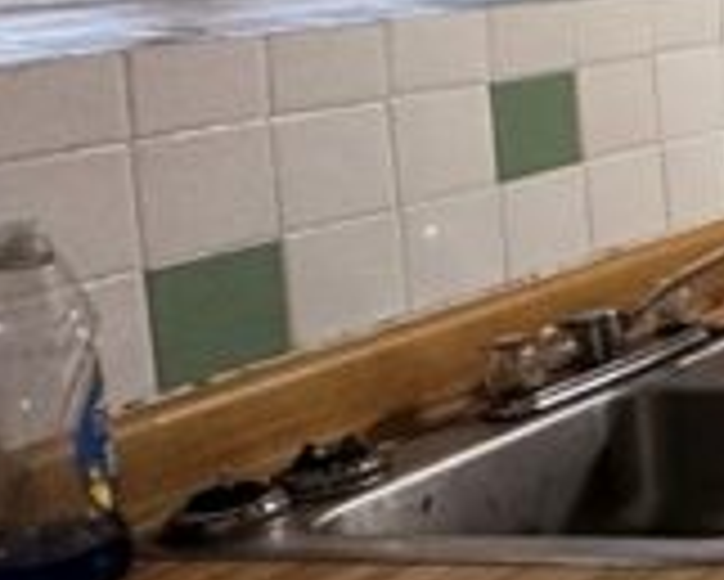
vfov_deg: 21.7
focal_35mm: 68
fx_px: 1458
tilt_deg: -5.1
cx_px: 1745
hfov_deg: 15.1
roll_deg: +0.6
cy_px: 4
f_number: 2.2
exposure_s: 1/120
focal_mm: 2.22
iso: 250
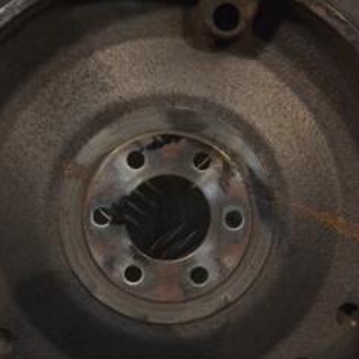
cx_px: 163
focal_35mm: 131
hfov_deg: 13.3
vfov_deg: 13.3
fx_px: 1537
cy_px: 207
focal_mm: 40
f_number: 8
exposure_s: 1/250
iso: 3200
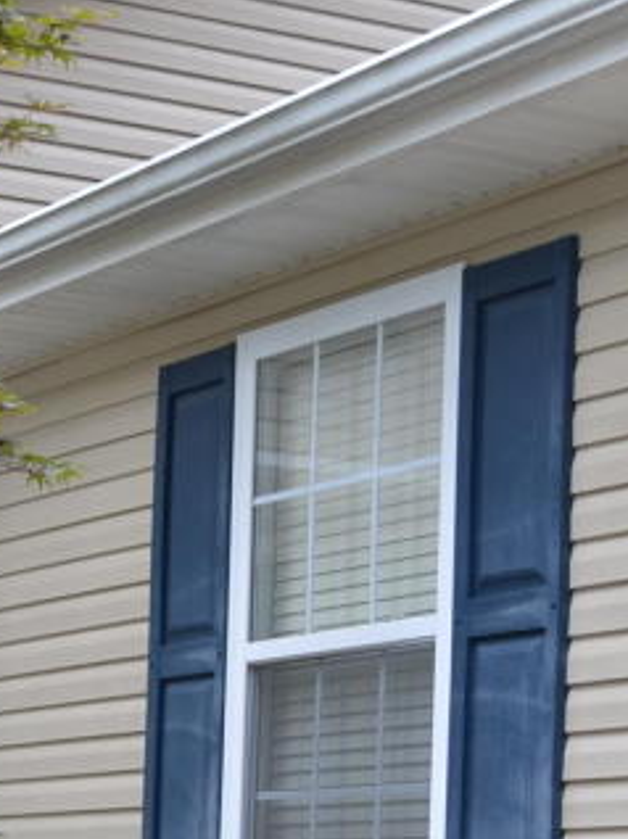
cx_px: -208
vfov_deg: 16.7
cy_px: 884
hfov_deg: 12.4
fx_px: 2785
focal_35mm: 115
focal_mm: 22
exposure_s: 1/125
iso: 140
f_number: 5.6
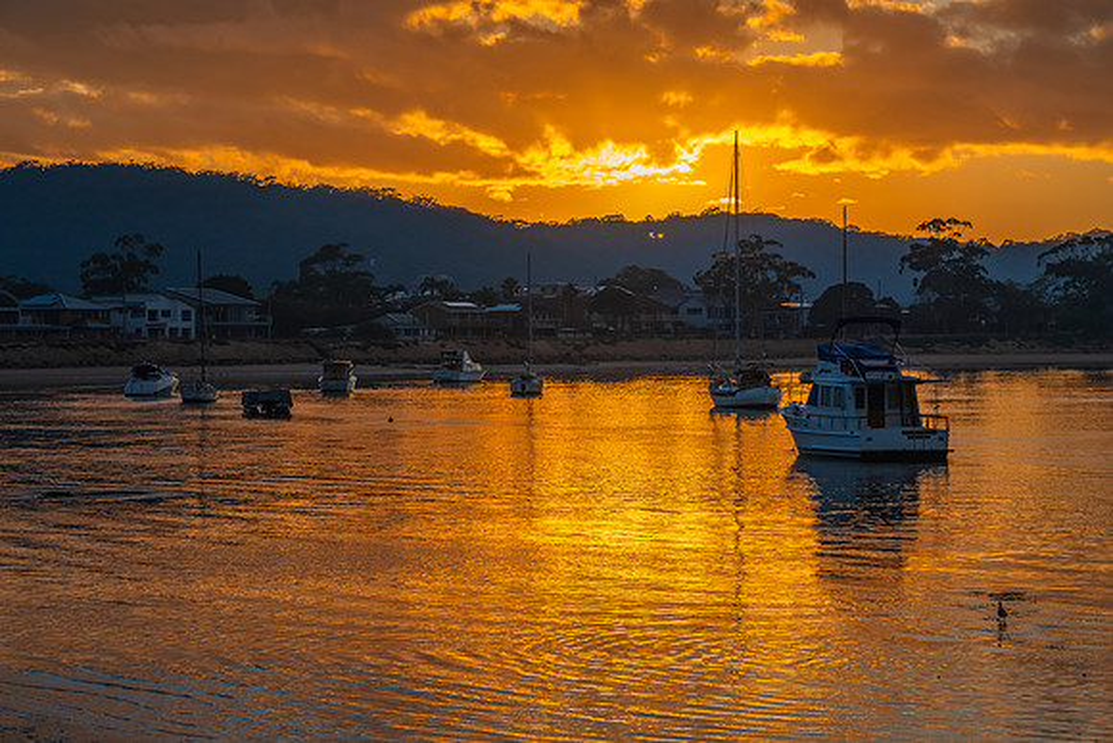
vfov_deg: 13.3
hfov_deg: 19.9
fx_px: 3177
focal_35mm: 103
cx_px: 556
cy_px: 372
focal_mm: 102
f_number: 8
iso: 200
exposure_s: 1/800
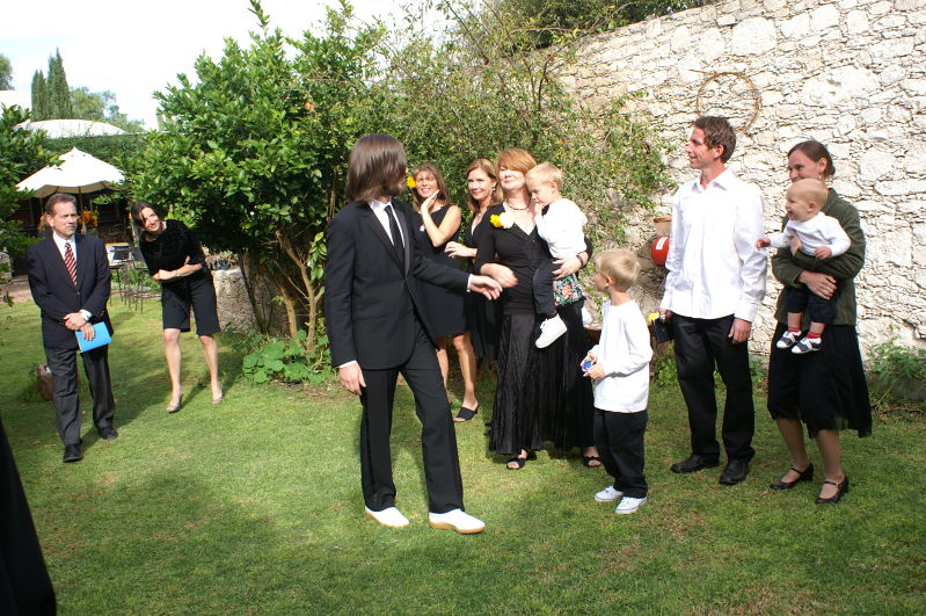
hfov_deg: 57.3
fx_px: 848
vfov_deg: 39.9
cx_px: 463
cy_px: 308
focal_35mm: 33
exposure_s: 1/100
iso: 100
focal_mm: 22
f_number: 8
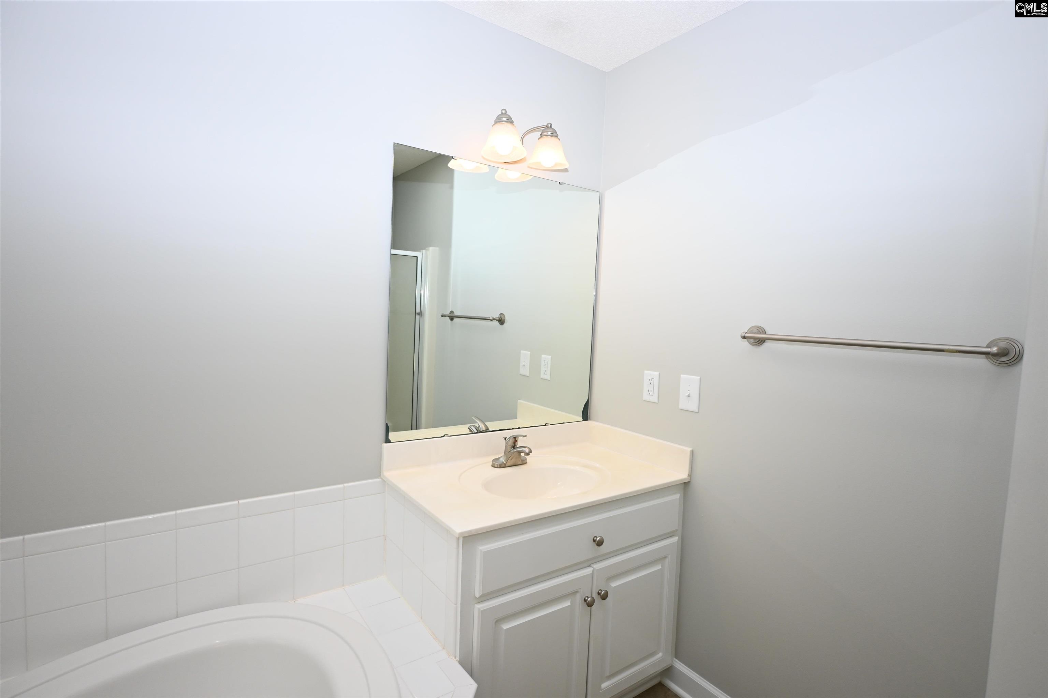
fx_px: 524
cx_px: 524
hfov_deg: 90.0
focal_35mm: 18
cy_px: 349
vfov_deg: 67.4
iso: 320
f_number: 4
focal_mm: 12
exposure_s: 1/250
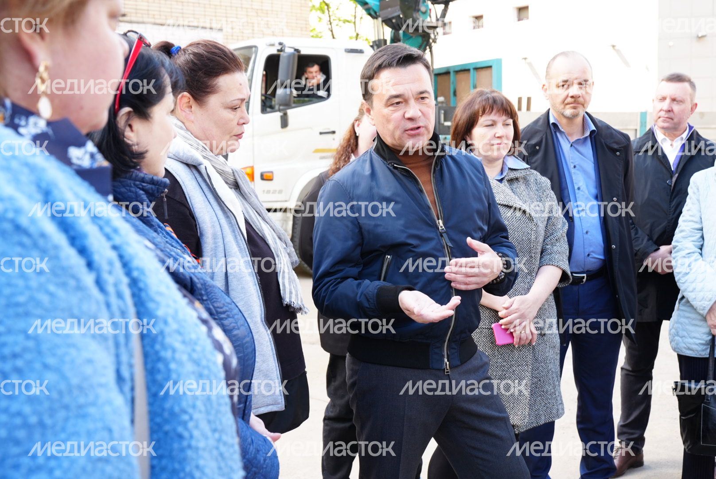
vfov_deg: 31.9
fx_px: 836
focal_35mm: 42
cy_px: 240
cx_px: 358
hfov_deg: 46.4
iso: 1000
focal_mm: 42
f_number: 6.3
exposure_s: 1/200
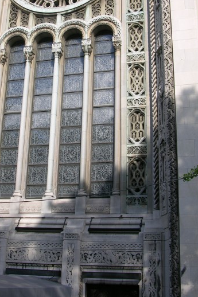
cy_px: 107
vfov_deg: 36.6
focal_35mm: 54
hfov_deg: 25.0
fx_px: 446
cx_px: 75
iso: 50
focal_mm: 8.9
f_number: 5
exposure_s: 1/166
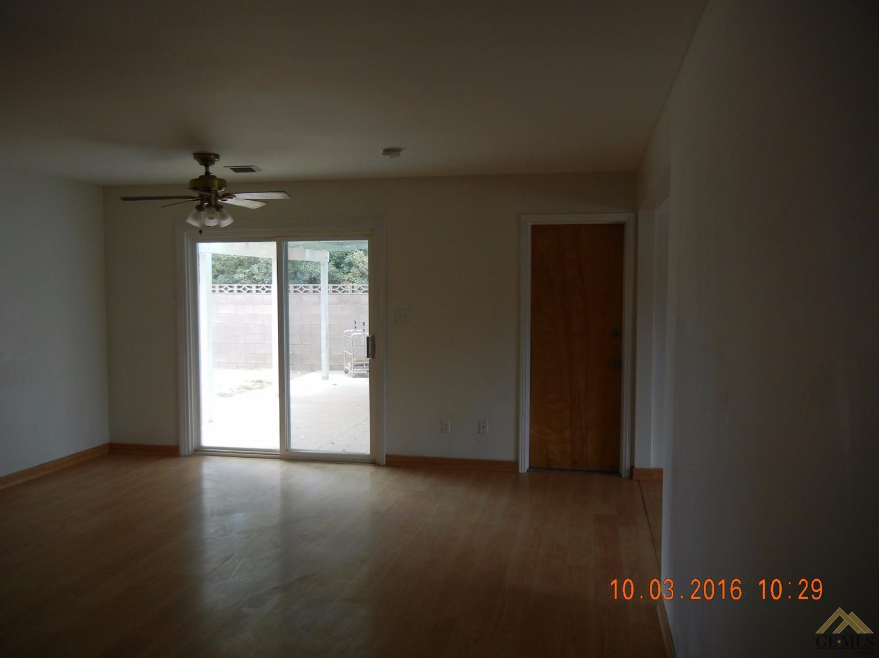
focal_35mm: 30
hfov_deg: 60.0
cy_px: 329
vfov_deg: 46.8
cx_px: 440
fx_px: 762
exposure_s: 1/52.1
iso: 160
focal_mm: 5.4
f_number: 3.5
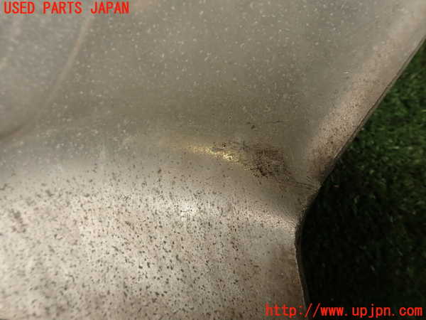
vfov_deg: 54.9
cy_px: 160
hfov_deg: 69.4
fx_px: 308
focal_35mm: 25
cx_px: 213
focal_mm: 4.5
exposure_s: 1/200
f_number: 2.8
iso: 100
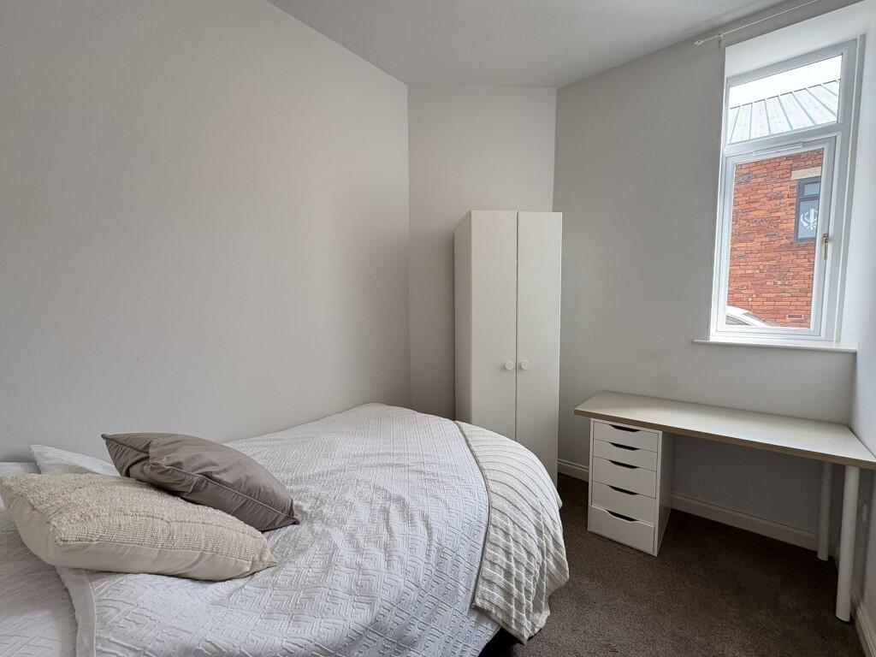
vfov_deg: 85.7
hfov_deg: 102.1
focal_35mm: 14
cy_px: 328
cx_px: 438
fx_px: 354
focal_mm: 2.22
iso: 125
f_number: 2.2
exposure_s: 1/99
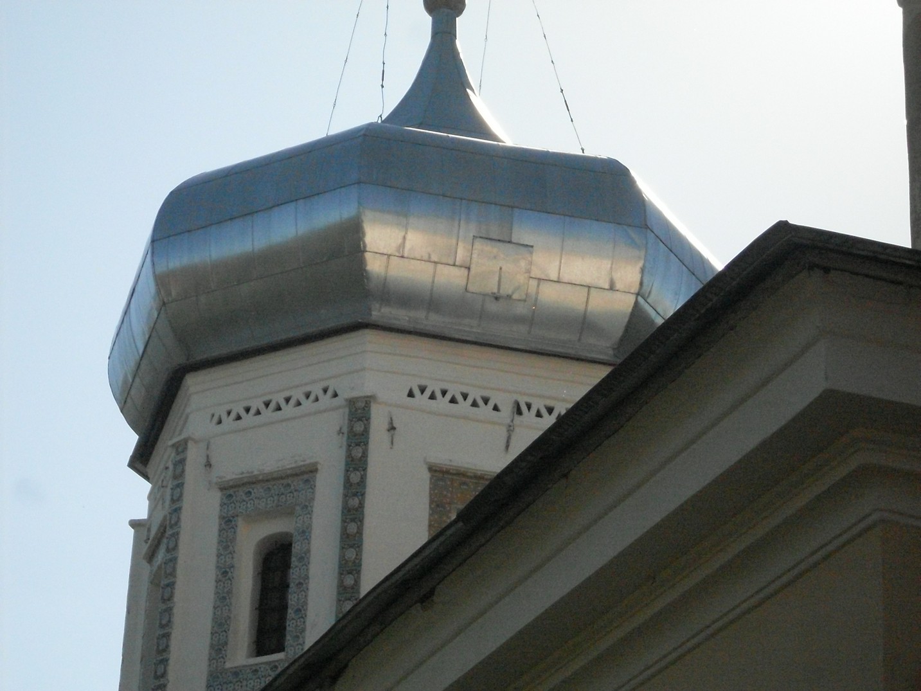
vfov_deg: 13.0
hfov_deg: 17.3
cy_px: 346
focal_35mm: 114
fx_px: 3033
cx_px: 460
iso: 400
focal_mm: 18.9
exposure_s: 1/2000
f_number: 5.2
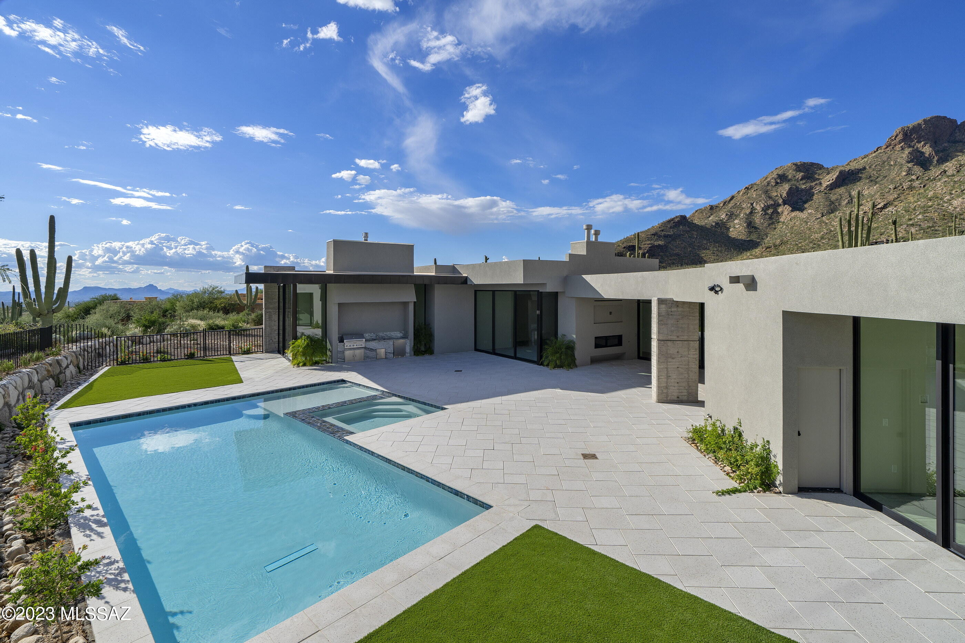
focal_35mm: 14
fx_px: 375
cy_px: 322
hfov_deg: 104.3
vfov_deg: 81.2
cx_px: 482
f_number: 9
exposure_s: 1/250
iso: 100
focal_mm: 14
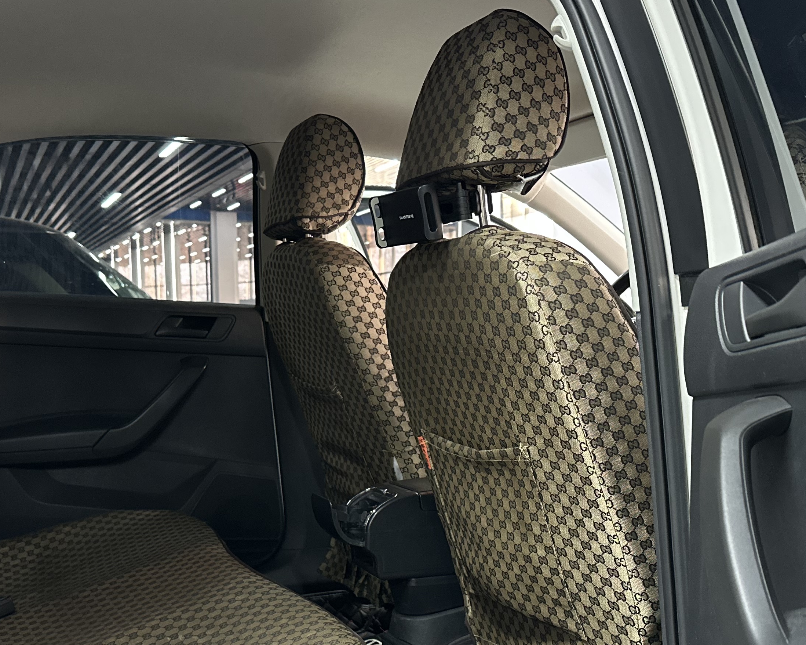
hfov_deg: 42.9
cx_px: 383
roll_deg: +0.6
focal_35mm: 43
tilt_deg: -6.0
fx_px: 1026
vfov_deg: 34.6
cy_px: 417
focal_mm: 6.86
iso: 640
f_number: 1.78
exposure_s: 1/33
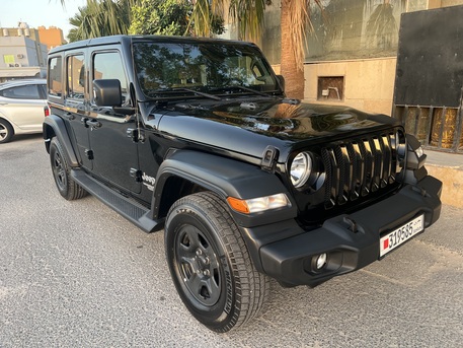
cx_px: 232
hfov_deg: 67.3
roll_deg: +0.8
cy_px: 174
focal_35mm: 26
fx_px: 348
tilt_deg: -15.8
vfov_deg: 53.1
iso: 64
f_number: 1.5
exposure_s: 1/121
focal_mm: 5.7
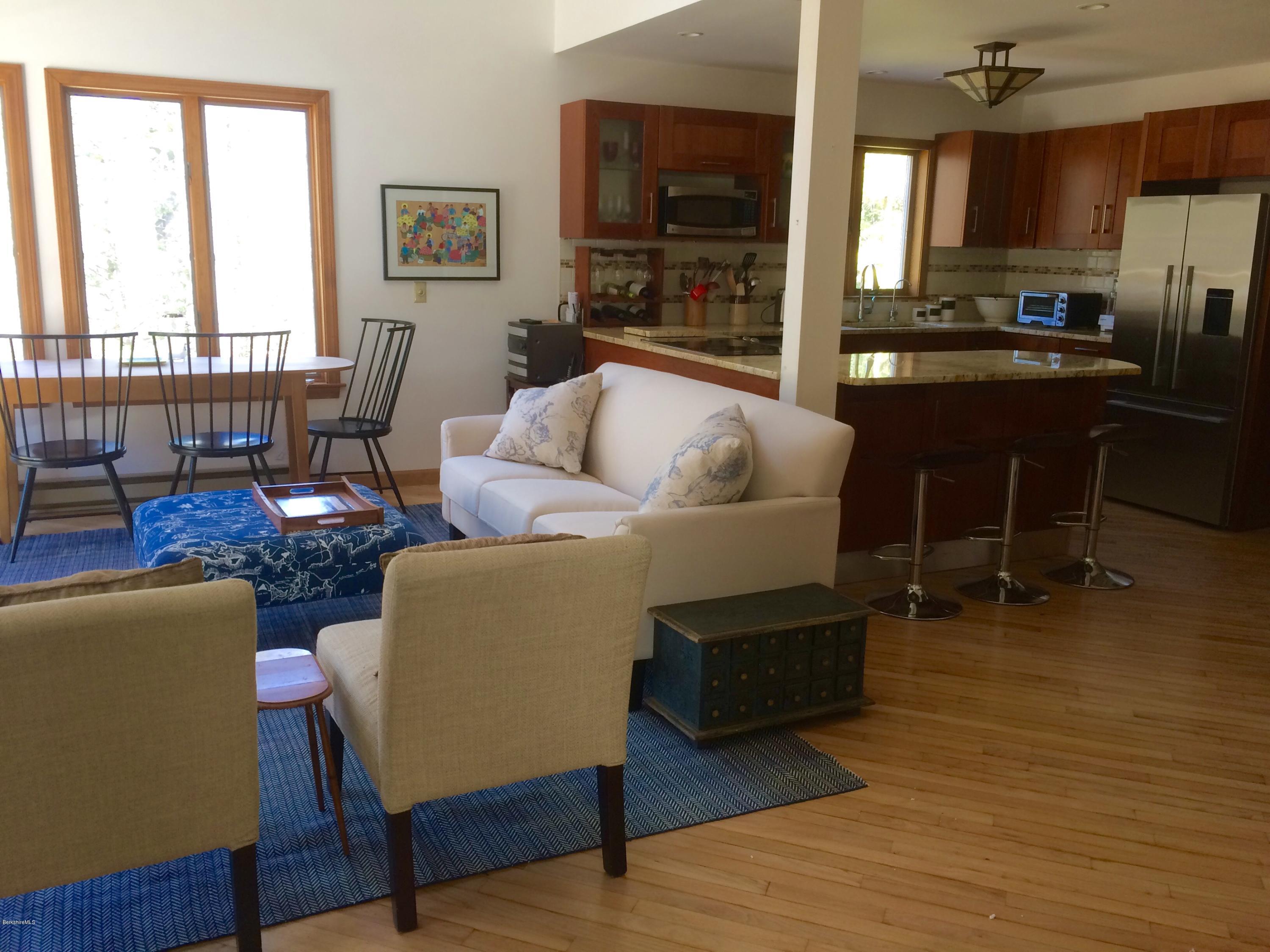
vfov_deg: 48.2
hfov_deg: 61.7
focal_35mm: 29
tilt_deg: -12.3
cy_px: 476
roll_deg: -0.3
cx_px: 635
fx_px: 1064
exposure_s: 1/30
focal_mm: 4.15
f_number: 2.2
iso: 50
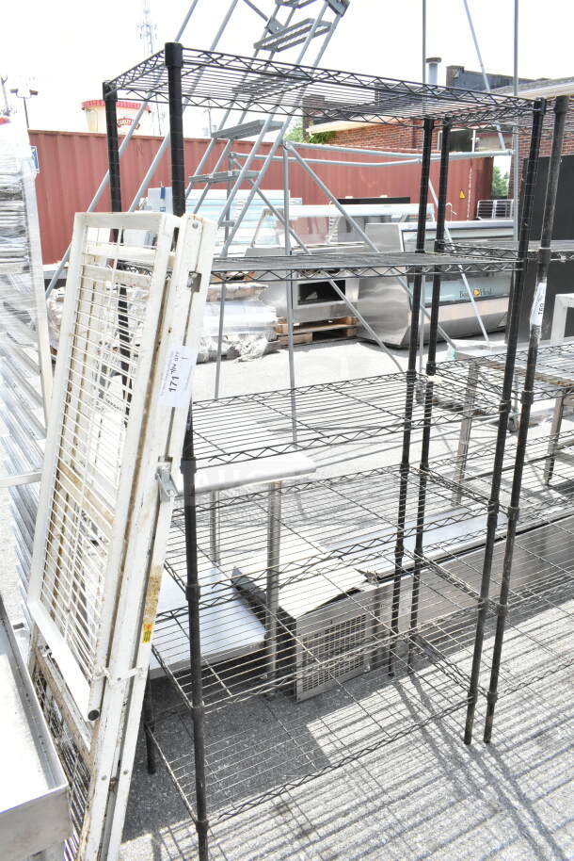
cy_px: 430
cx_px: 287
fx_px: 645
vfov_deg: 67.4
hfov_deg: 48.0
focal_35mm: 27
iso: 1600
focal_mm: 18
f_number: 11
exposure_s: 1/500
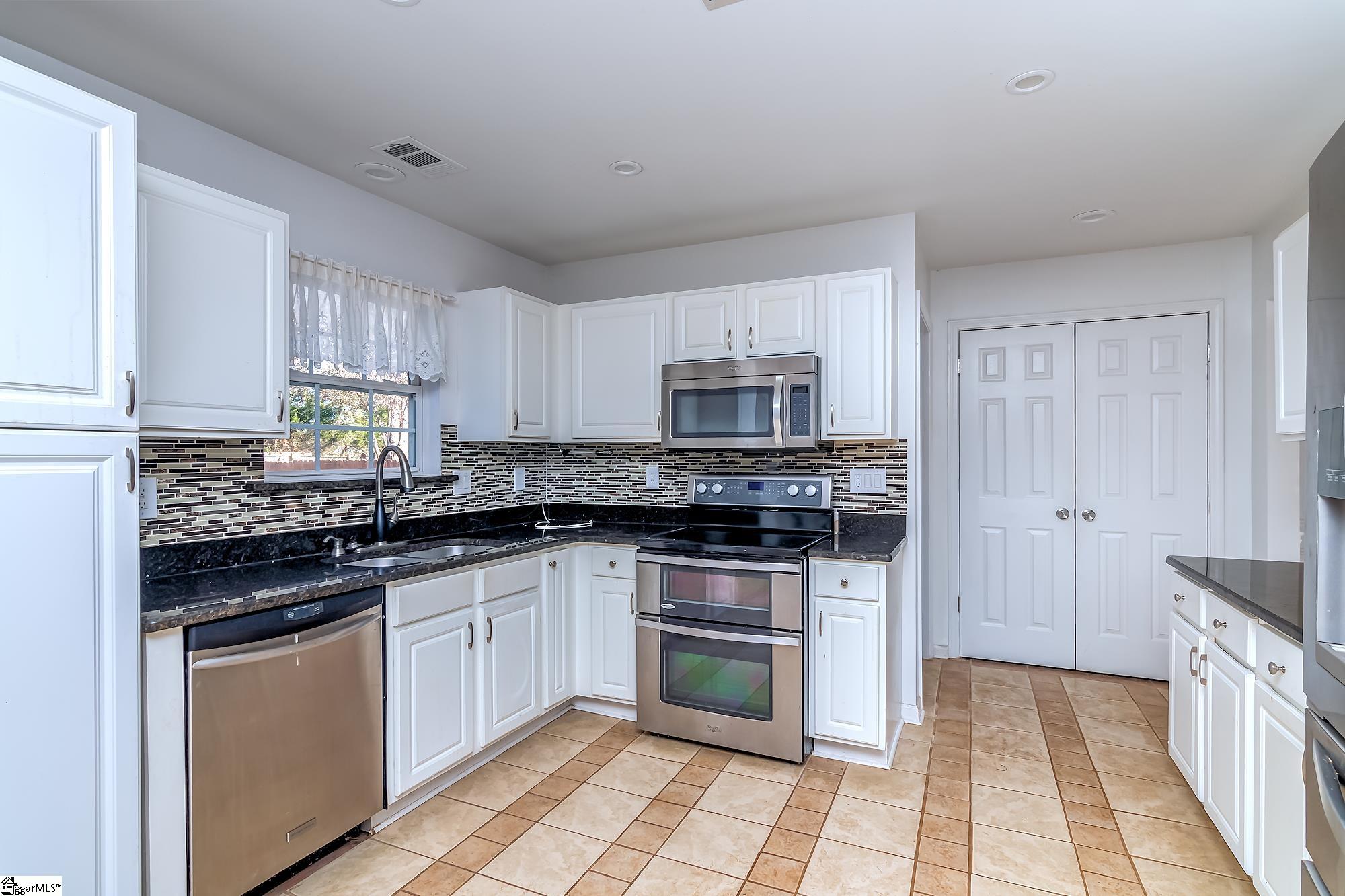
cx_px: 672
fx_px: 598
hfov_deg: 96.7
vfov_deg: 73.7
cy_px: 448
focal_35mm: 16
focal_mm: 11
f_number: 7.1
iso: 200
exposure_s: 1/60
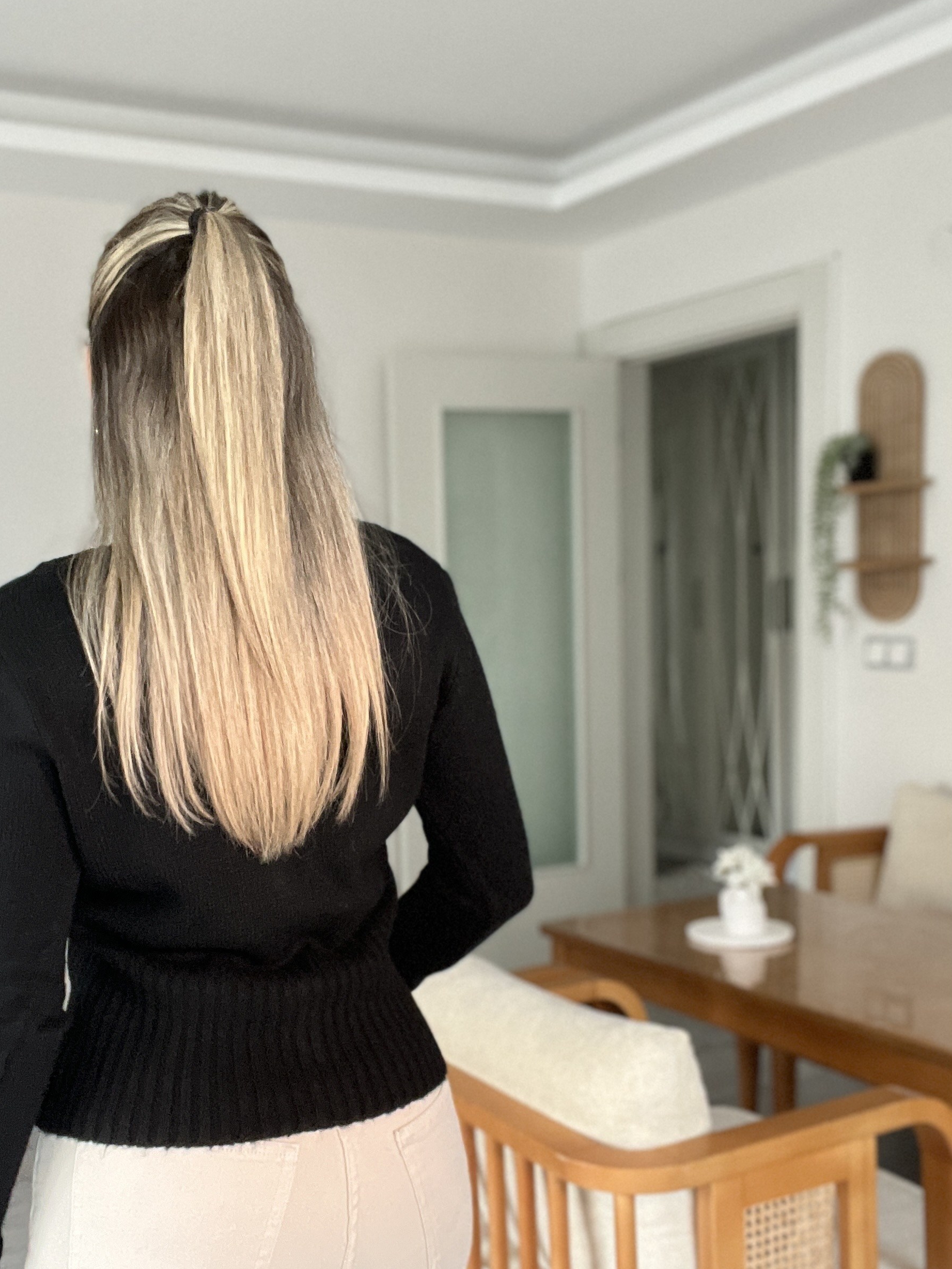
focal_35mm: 39
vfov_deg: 47.7
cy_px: 743
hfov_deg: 36.5
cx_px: 335
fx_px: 1430
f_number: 2.2
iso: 400
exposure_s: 1/51
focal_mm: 2.71
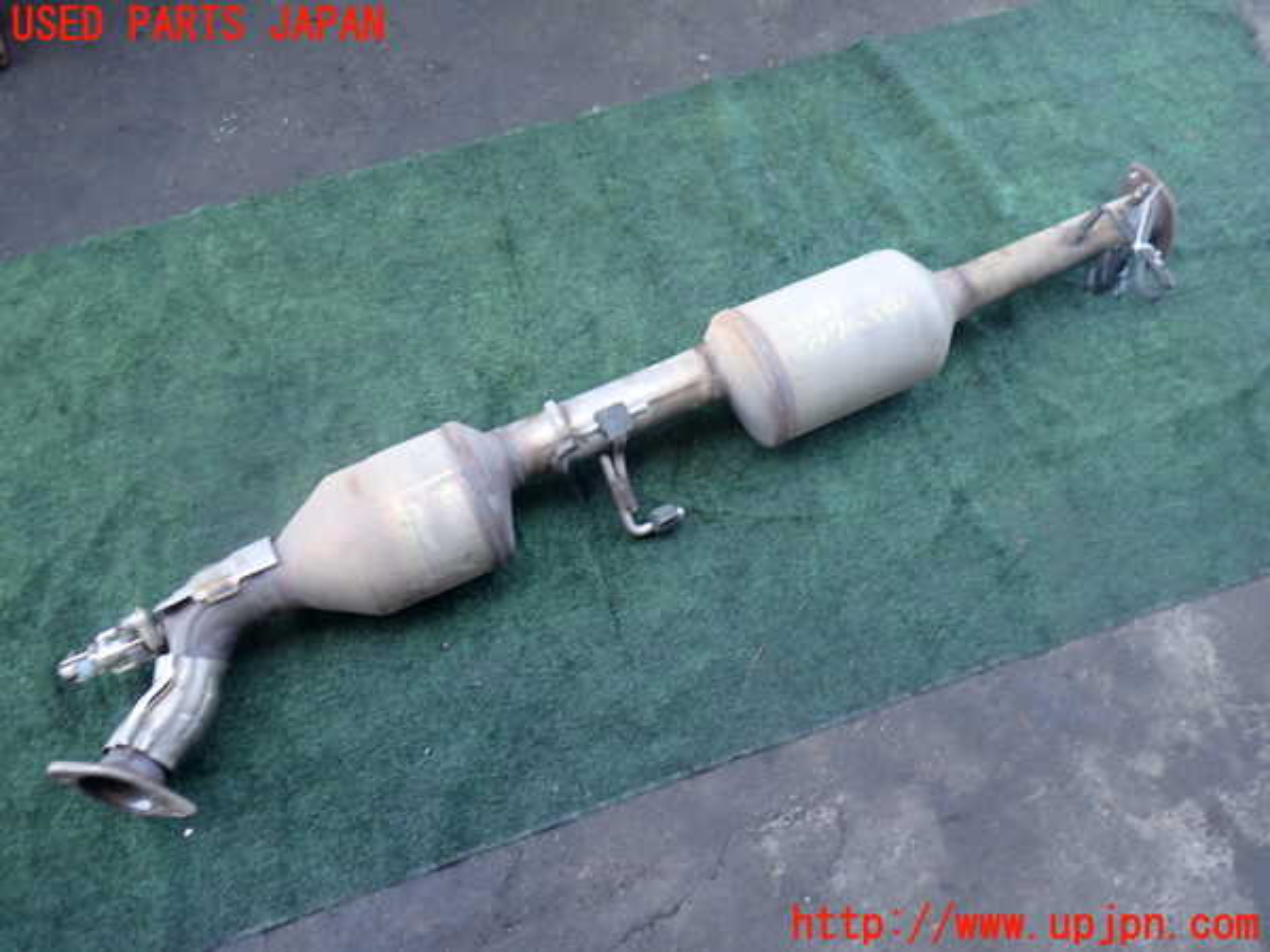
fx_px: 1101
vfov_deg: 46.8
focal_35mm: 30
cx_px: 635
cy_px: 476
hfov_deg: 60.0
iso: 200
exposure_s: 1/100
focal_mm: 5.4
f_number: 2.3
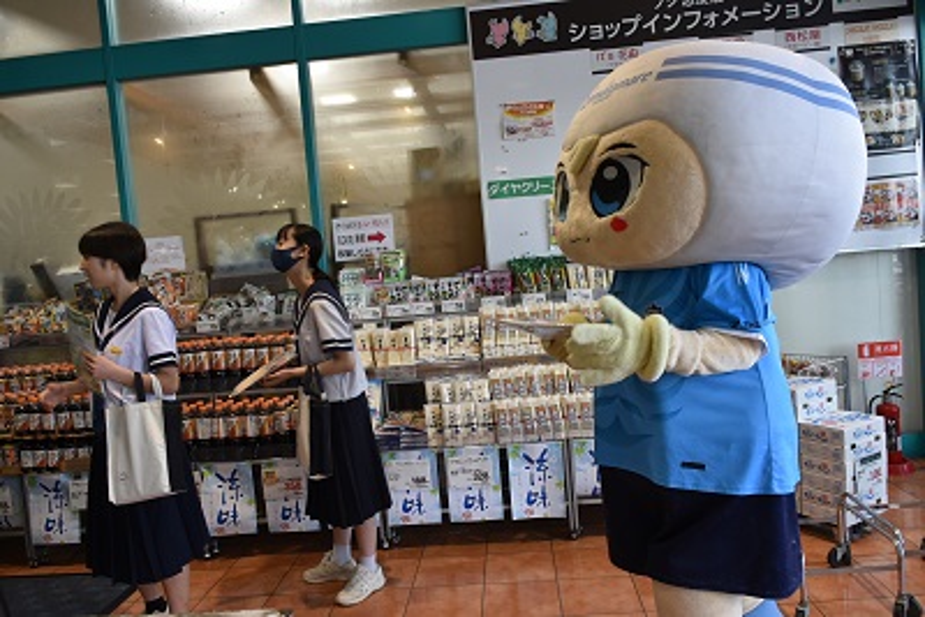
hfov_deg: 67.4
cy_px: 308
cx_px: 462
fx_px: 694
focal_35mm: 27
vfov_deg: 48.0
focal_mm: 18
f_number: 5.6
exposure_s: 1/125
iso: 400
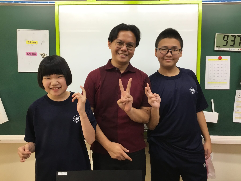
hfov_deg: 58.4
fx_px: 216
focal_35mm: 31
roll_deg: -0.3
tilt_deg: -2.1
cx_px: 120
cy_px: 90
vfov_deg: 45.4
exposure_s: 1/33
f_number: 2.4
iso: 40
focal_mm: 3.3
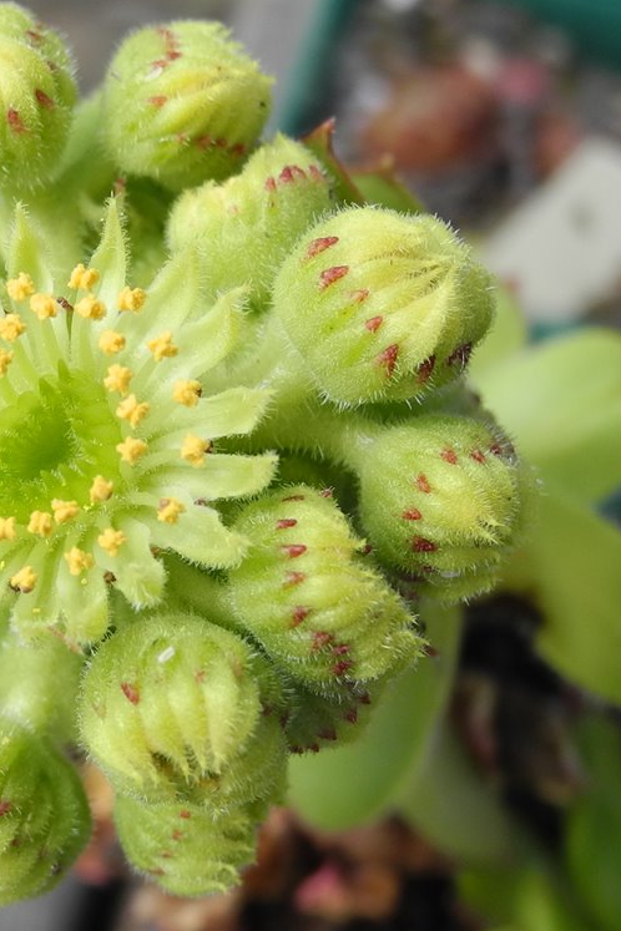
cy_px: 466
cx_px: 96
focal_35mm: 39
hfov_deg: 32.9
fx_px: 1009
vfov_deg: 49.6
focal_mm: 6
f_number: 2.8
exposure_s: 1/800
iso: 100
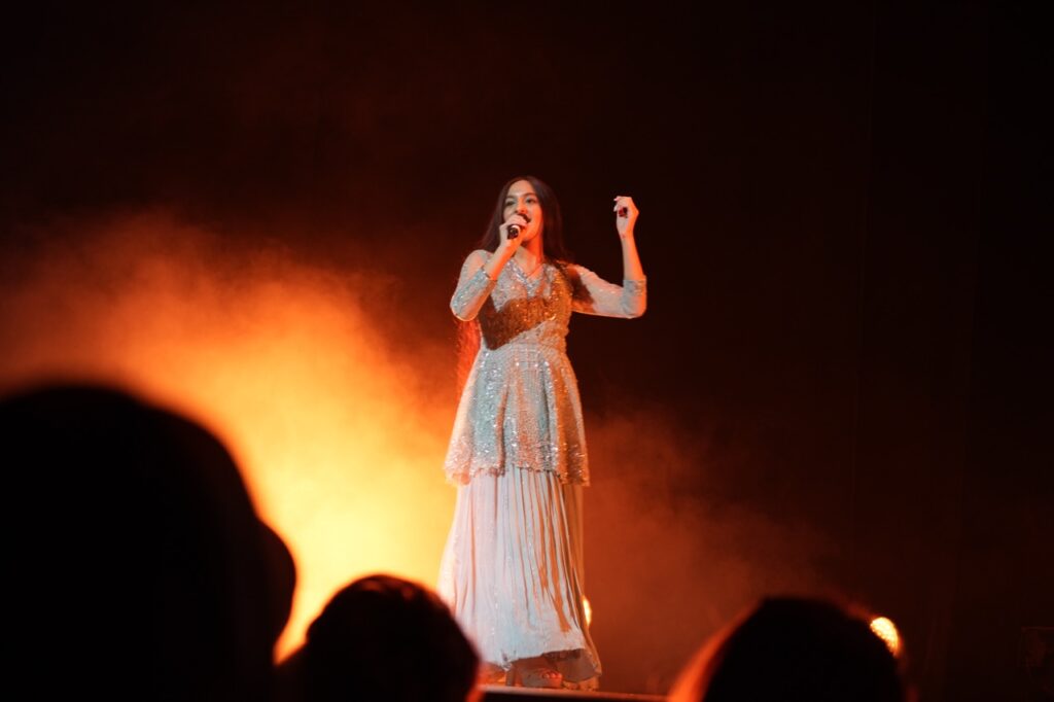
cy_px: 351
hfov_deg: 20.4
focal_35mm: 100
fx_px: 2927
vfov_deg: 13.7
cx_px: 527
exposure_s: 1/60
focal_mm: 100
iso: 1000
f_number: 4.5
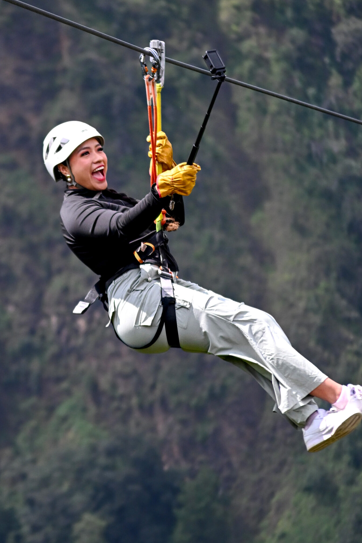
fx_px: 3438
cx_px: 189
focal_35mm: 228
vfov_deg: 9.0
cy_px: 223
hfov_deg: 6.0
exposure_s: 1/3200
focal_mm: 120
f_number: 4.8
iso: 1000
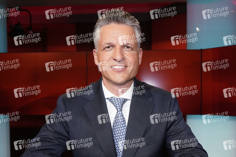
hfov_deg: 62.0
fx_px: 197
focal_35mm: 30
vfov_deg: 43.5
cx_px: 118
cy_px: 78
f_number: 5.6
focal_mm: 30
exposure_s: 1/200
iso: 2000
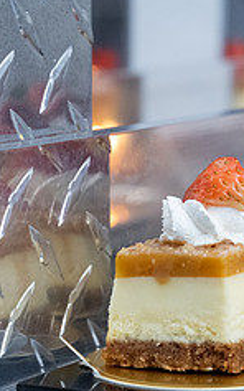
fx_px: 1863
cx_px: 463
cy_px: 248
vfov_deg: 12.0
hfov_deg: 7.3
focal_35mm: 175
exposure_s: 1/200
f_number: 6.3
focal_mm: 70
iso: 3200
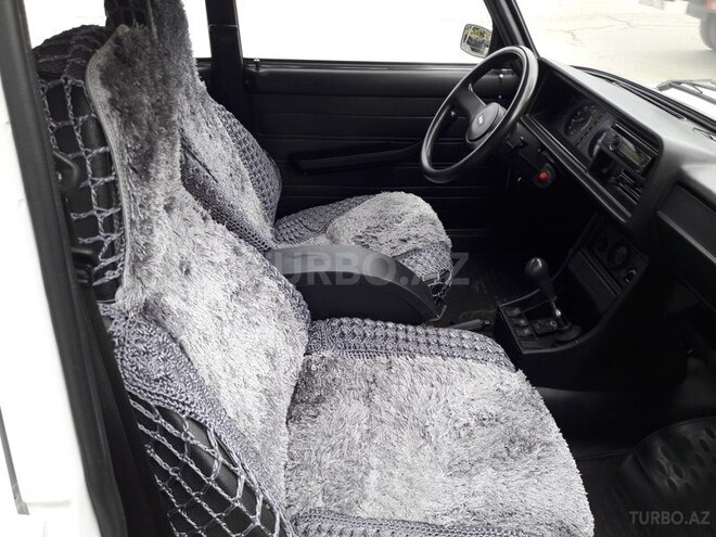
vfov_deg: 49.7
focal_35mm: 28
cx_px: 358
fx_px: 579
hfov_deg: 63.4
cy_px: 268
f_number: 1.9
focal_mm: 3.7
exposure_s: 1/185
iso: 40
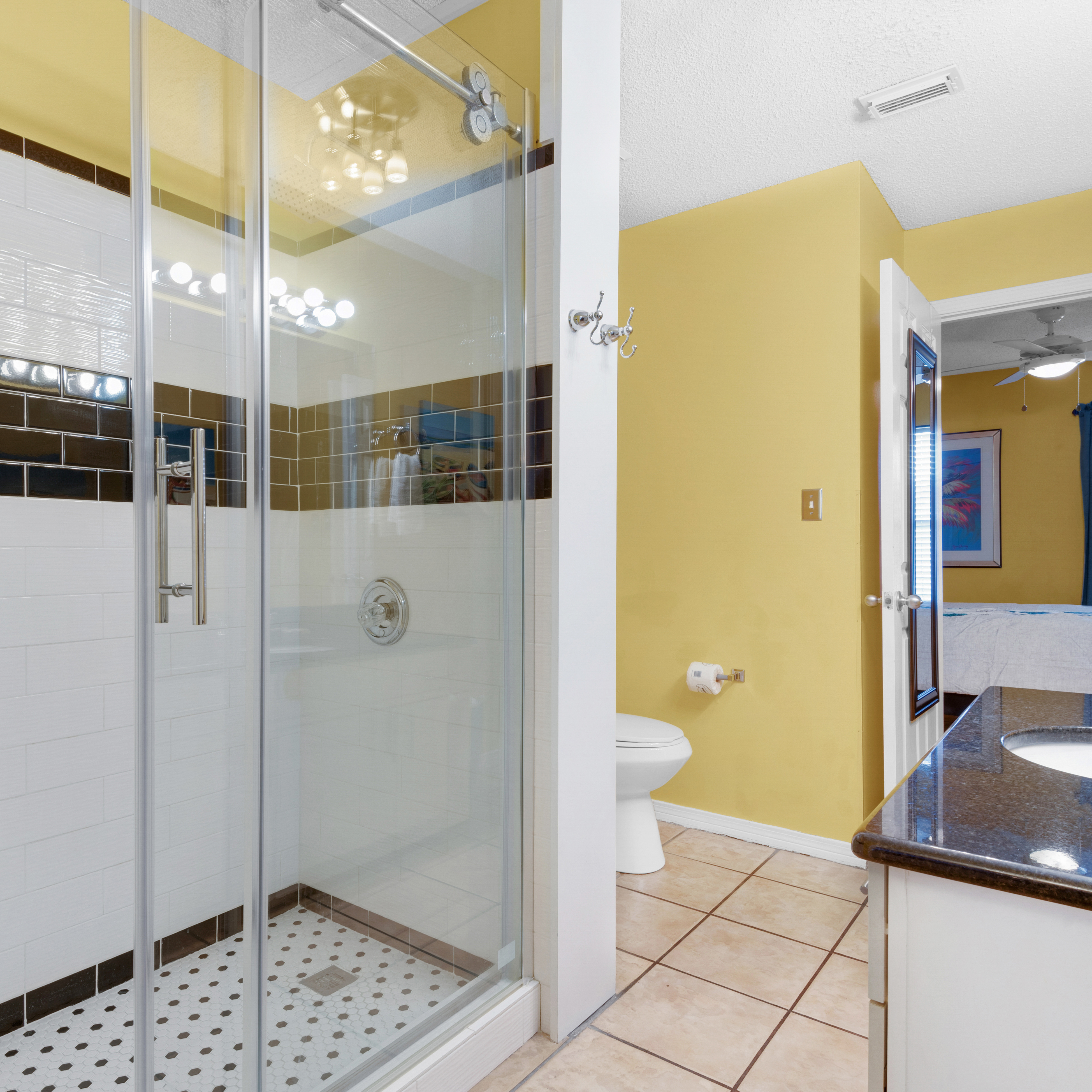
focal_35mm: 21
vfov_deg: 72.1
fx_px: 749
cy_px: 550
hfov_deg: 72.0
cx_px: 502
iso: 200
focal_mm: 16
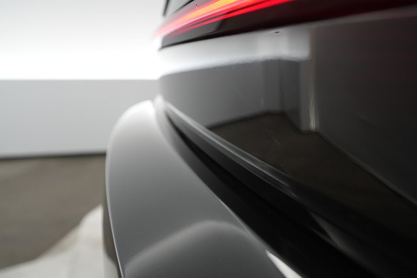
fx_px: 324
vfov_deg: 46.4
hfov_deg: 65.5
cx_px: 208
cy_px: 139
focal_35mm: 28
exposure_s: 1/125
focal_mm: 28
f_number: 4.5
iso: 2000
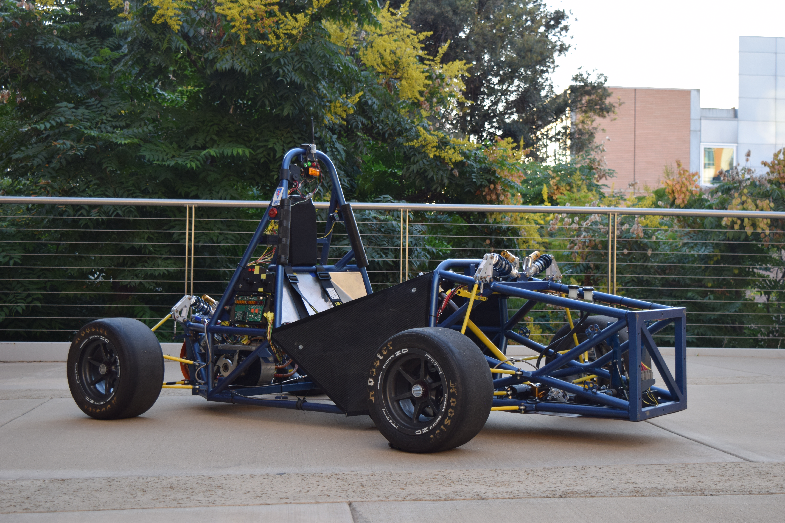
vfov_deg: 25.1
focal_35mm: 54
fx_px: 1177
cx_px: 392
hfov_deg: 36.9
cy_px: 262
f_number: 5.6
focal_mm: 36
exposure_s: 1/125
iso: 400
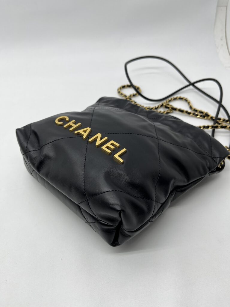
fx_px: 230
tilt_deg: -41.9
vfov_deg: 67.3
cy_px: 154
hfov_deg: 53.1
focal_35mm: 26
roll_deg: +0.9
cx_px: 115
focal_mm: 5.1
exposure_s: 1/153
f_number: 1.6
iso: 40
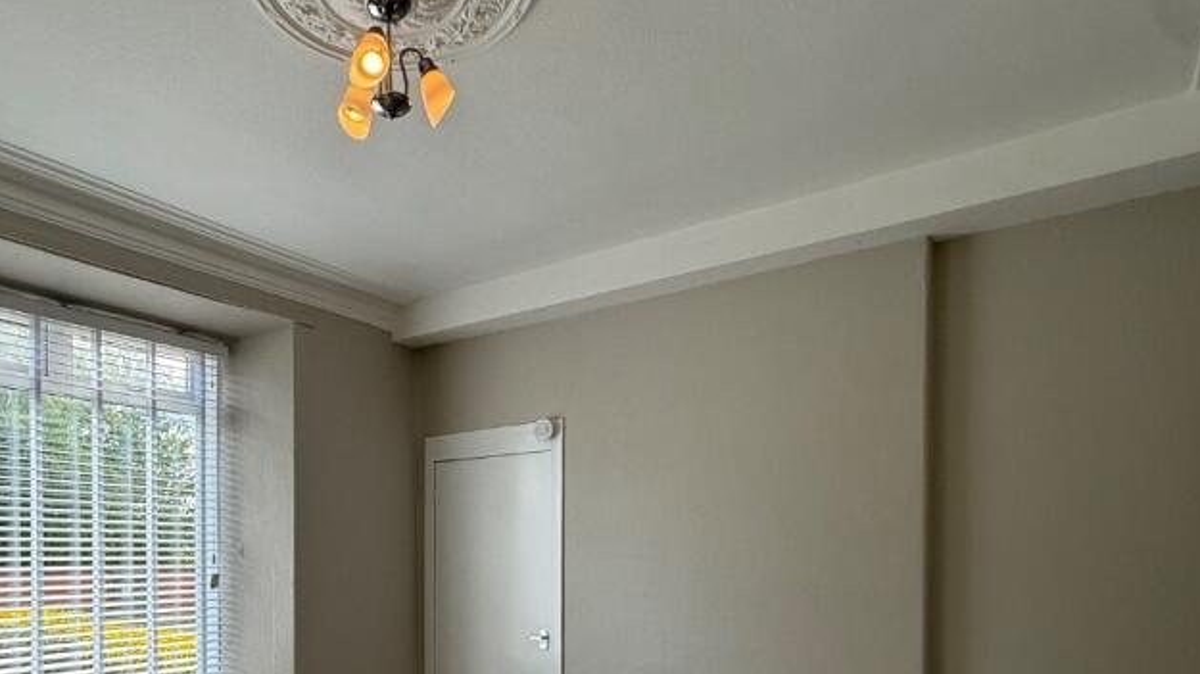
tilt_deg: -0.2
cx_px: 474
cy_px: 566
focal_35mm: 25
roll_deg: -0.2
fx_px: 795
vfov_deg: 43.2
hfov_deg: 73.2
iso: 64
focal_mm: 2.22
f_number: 2.2
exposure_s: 1/136
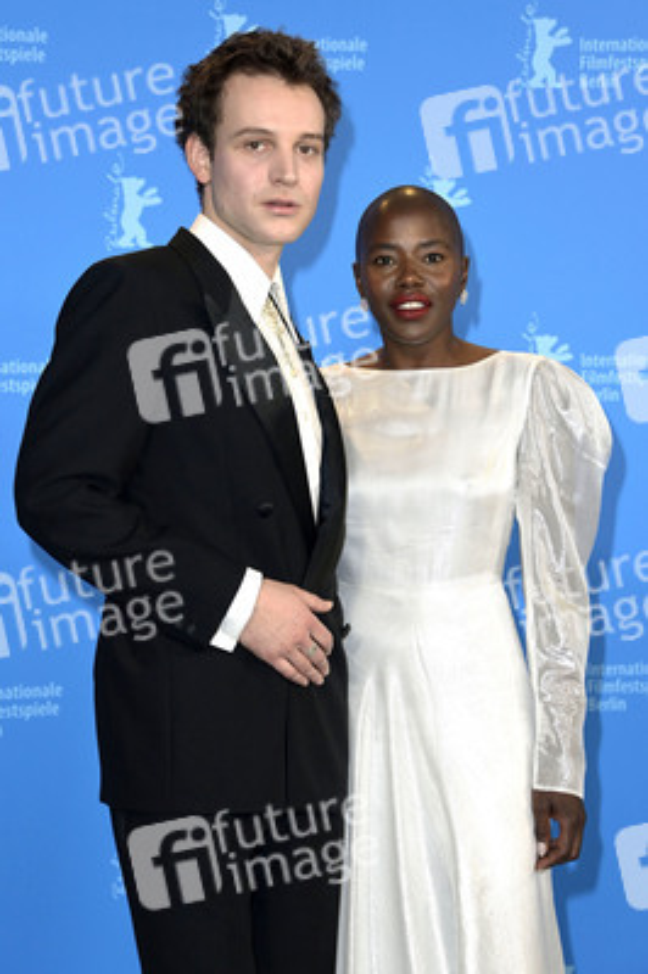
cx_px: 324
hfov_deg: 16.6
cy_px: 487
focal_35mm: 82
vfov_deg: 24.8
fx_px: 2218
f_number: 5.6
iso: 1000
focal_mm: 82
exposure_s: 1/250
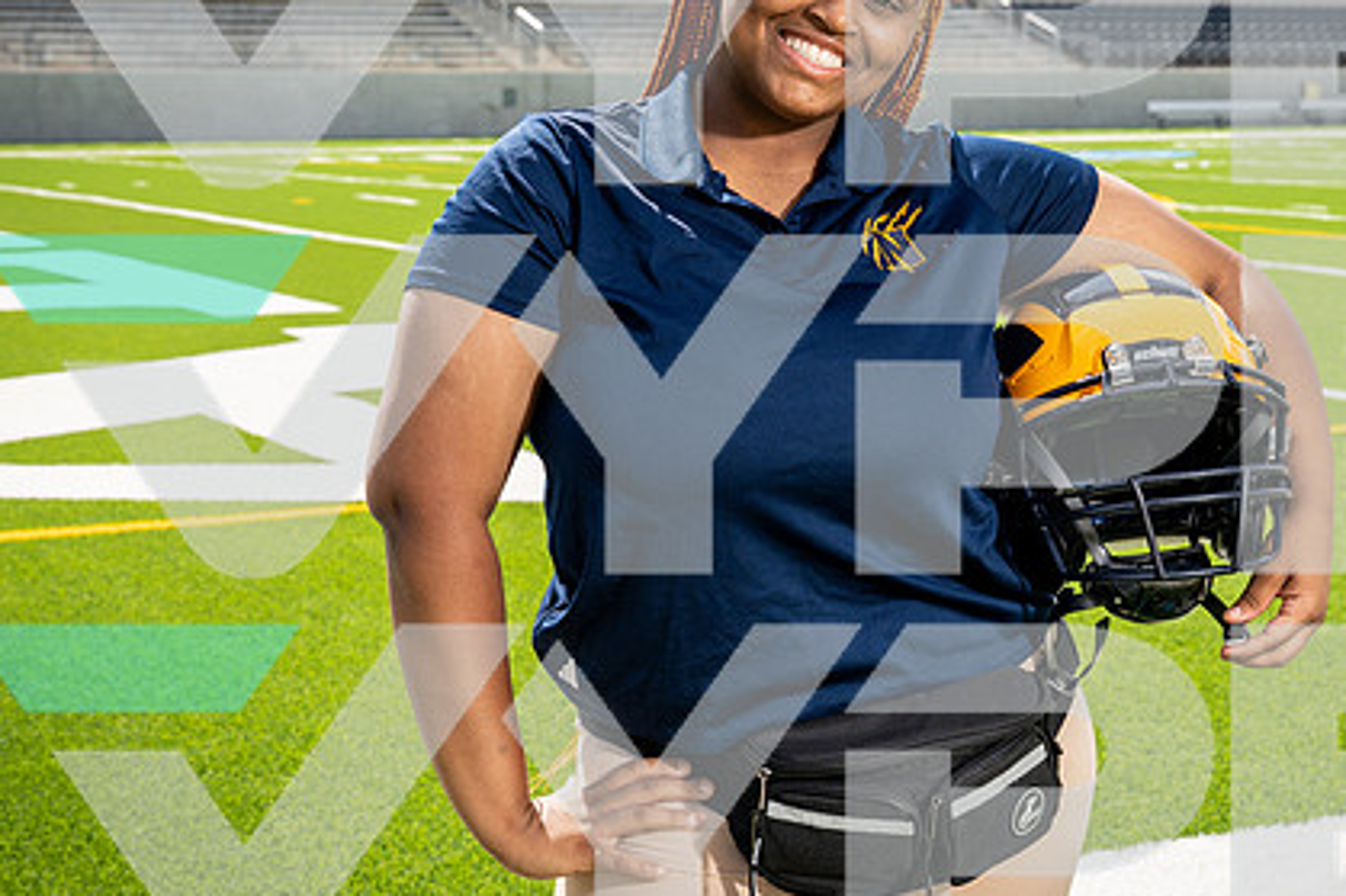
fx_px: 2691
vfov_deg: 18.9
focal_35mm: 72
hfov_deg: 28.0
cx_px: 793
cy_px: 406
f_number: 8
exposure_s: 1/250
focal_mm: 52
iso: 125
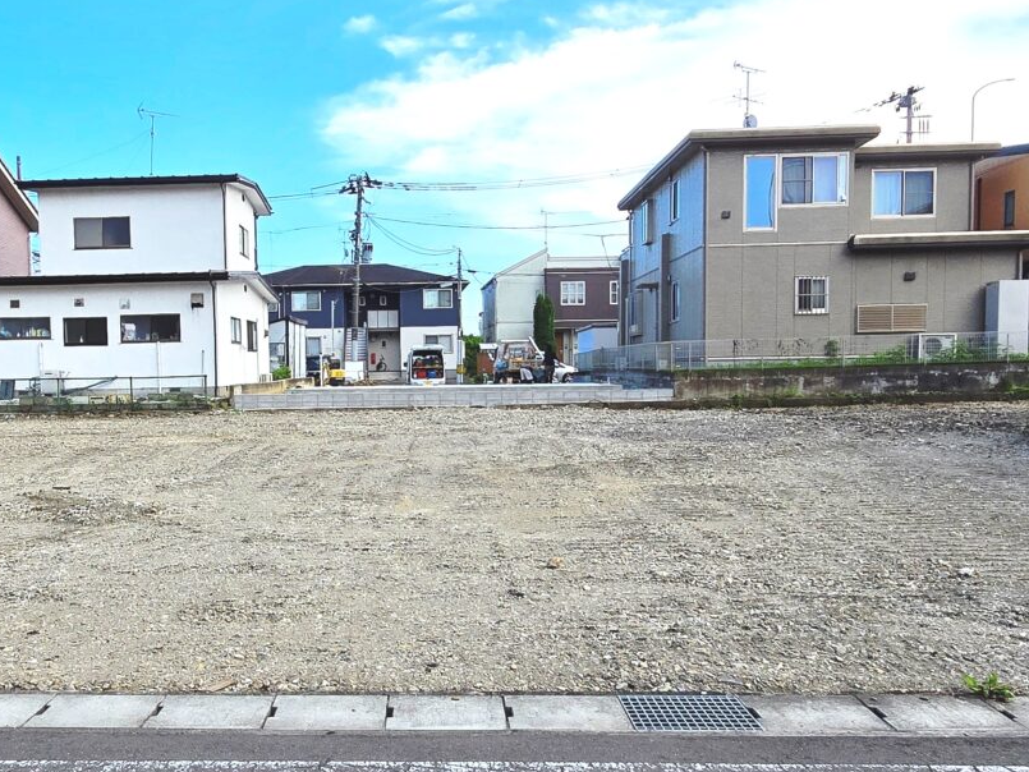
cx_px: 375
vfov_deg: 45.4
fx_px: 922
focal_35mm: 31
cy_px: 435
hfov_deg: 57.5
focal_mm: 2.2
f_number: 2.2
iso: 50
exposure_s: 1/756
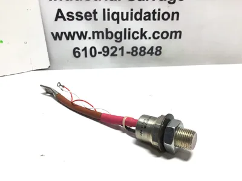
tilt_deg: -24.3
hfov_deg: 58.4
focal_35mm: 31
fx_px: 217
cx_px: 121
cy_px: 90
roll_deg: +0.7
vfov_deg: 45.4
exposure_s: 1/118
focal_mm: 3.3
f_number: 2.4
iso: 25
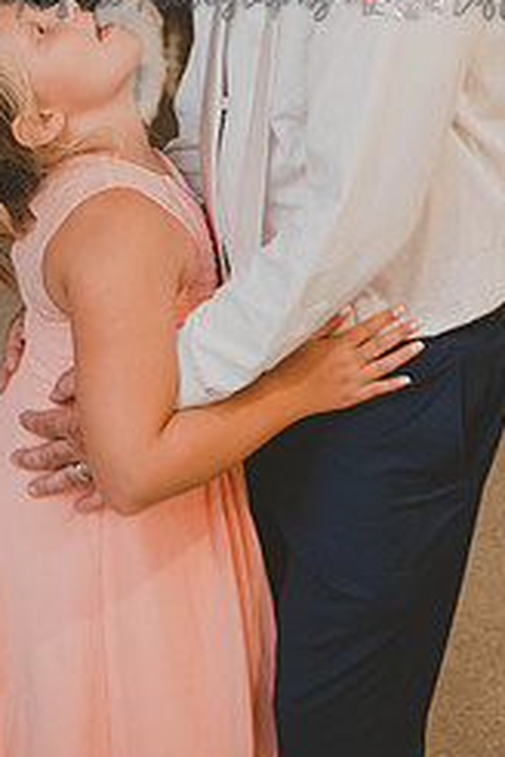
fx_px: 1326
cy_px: 111
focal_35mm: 63
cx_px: 226
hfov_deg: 21.6
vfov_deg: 30.8
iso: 1250
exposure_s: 1/60
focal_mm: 34.5
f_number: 4
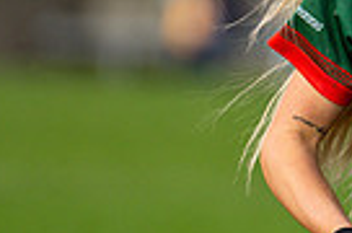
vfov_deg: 0.9
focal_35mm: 1605
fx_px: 15657
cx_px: 694
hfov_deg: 1.3
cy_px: 186
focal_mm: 250
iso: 250
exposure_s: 1/3200
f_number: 2.8
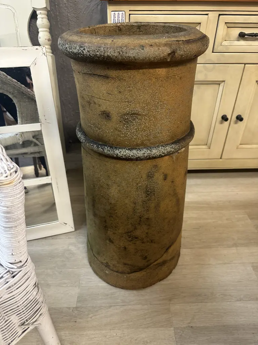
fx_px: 239
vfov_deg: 71.6
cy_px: 172
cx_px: 129
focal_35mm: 24
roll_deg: +0.5
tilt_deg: -34.0
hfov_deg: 56.8
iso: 200
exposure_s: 1/50
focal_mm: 6.86
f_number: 1.78
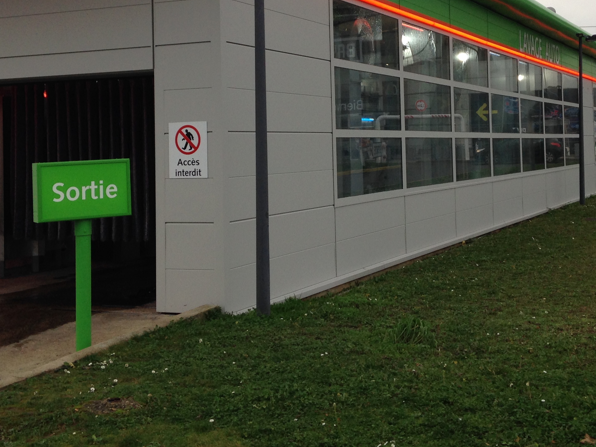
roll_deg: +1.2
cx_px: 308
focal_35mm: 57
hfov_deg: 33.8
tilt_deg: +2.4
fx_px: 981
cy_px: 114
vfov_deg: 25.4
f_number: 2.4
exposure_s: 1/159
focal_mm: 4.12
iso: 50
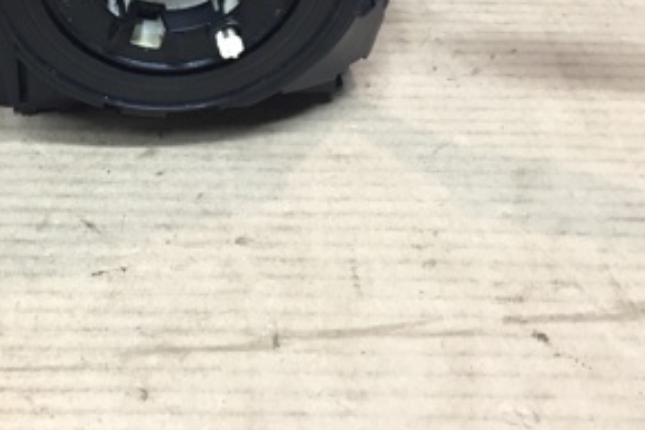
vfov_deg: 19.1
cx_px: 163
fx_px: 1200
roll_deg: -1.2
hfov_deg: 29.6
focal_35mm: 67
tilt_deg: -28.8
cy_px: -94
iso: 80
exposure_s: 1/33
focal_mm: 4.15
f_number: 2.2
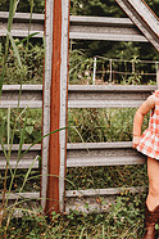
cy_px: 60
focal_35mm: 58
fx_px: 384
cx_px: 151
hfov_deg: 22.6
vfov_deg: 33.8
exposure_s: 1/1000
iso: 100
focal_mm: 24
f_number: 2.2
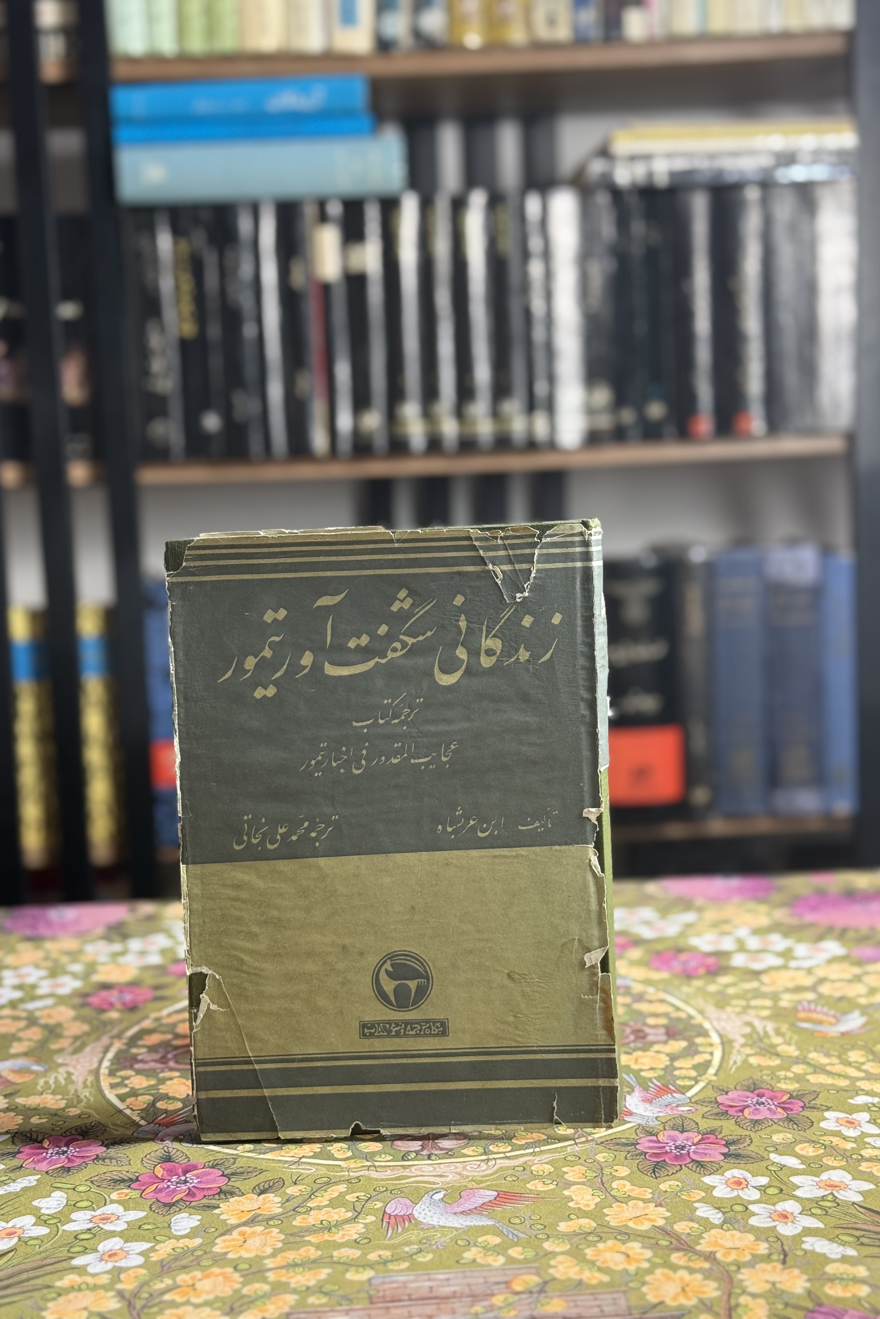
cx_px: 423
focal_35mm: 50
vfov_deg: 39.6
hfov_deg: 27.0
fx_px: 1833
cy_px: 659
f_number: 1.78
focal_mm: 6.76
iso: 80
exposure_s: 1/50
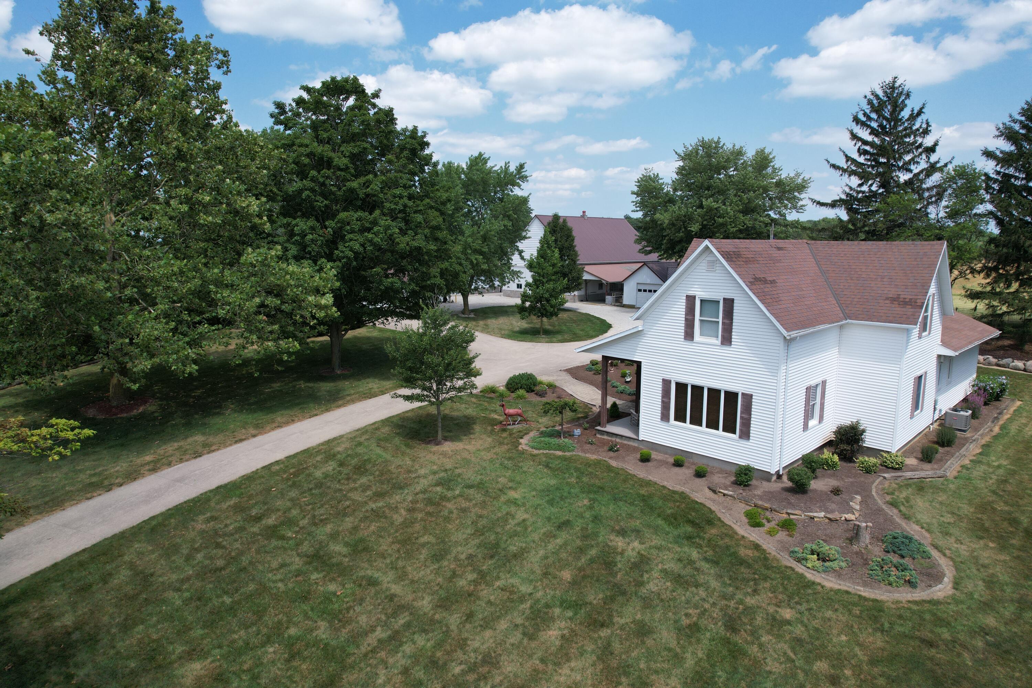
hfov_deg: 78.6
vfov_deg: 57.2
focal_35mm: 22
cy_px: 344
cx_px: 516
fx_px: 631
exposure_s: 1/2000
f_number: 2.8
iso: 110
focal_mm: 8.38
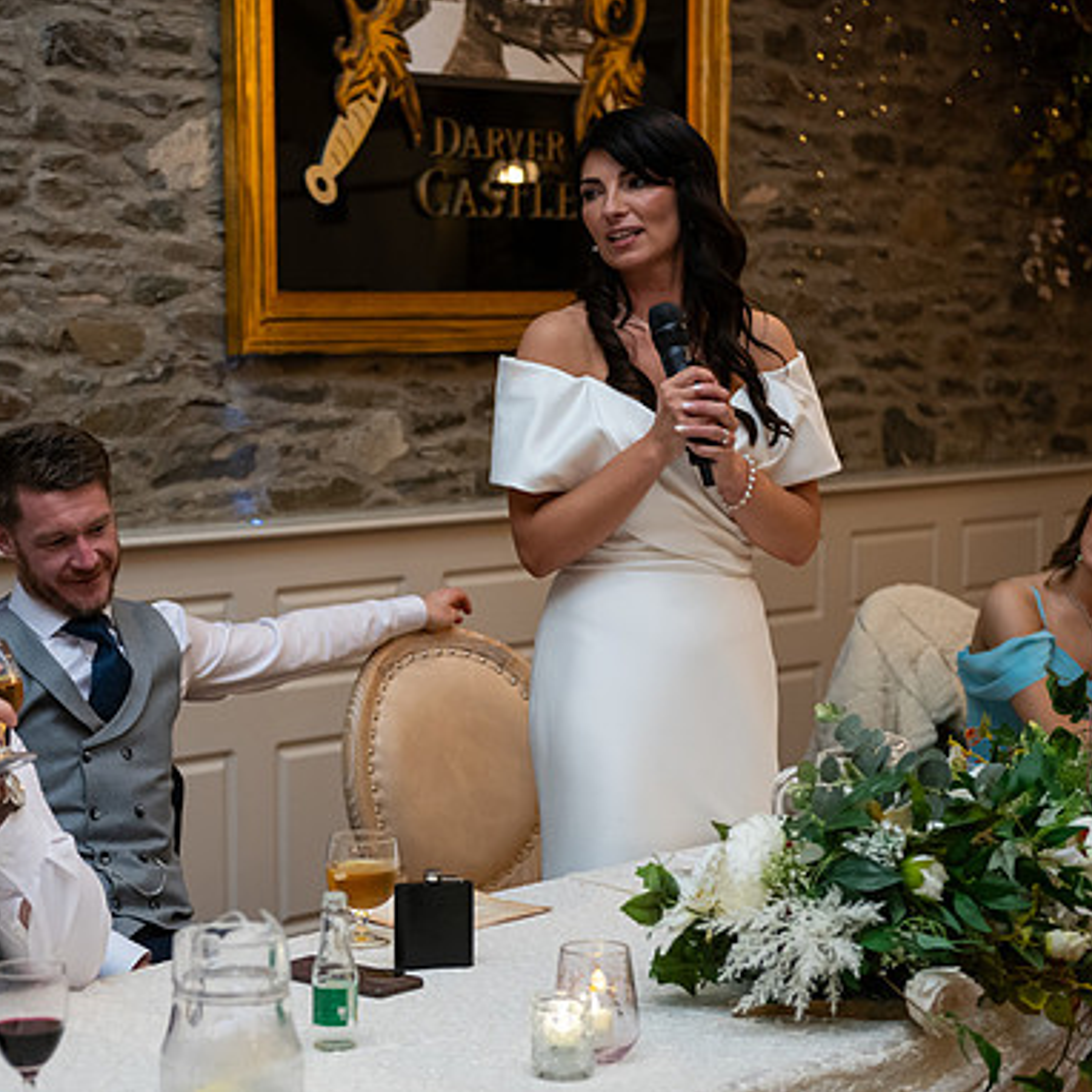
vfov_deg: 21.7
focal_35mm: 80
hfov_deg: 21.5
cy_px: 545
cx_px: 312
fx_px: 2855
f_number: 3.5
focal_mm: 62
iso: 800
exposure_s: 1/160
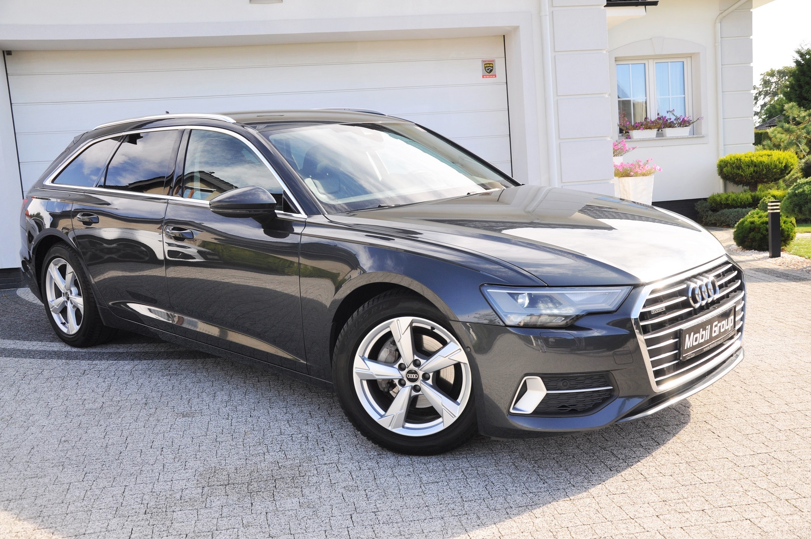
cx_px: 406
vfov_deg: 35.4
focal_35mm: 38
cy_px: 270
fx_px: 844
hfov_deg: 51.3
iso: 250
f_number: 8
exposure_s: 1/250
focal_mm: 25
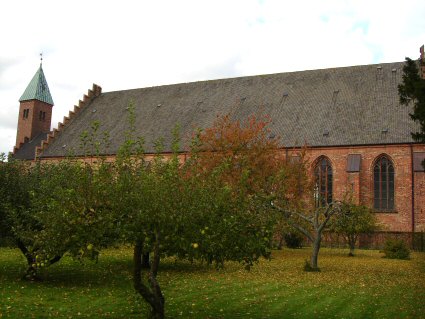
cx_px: 212
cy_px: 160
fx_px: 442
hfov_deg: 51.3
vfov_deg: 39.7
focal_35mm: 36
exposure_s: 1/256
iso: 50
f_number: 4.8
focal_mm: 7.5
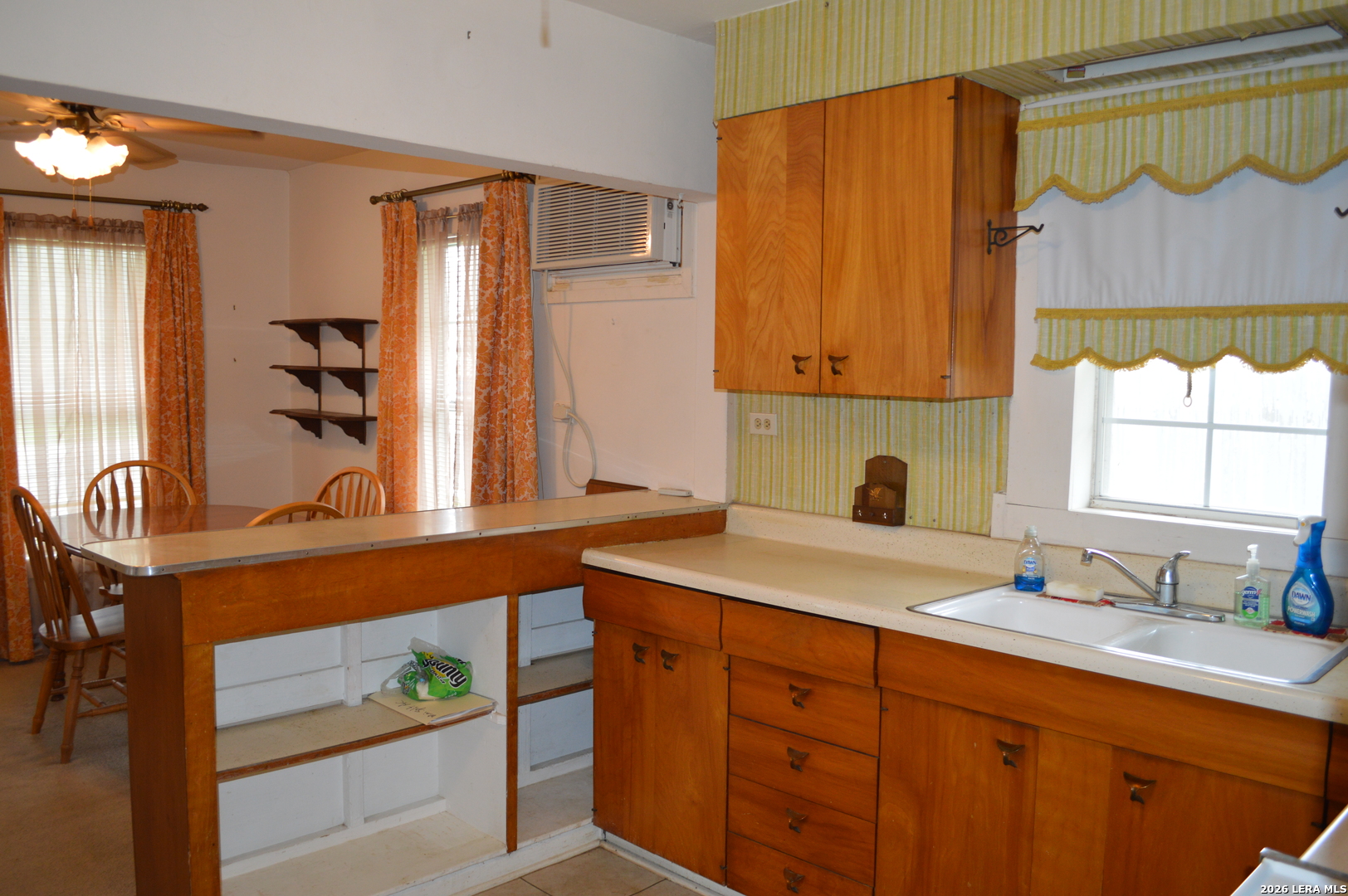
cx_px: 674
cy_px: 448
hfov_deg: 67.4
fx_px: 1010
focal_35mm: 27
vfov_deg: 47.9
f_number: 4
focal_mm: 18
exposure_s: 1/60
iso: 400
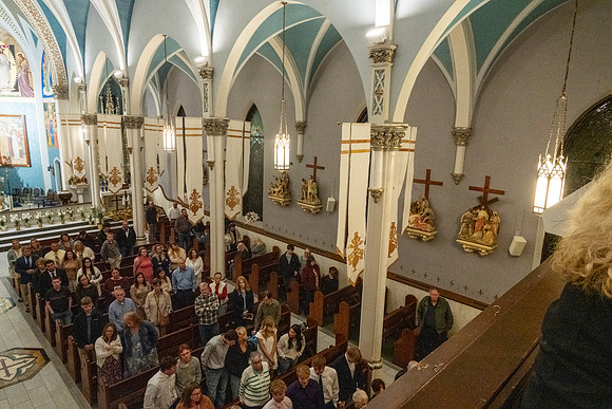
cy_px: 204
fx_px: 408
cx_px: 306
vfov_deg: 53.2
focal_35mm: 24
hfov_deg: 73.7
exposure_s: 1/60
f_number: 10
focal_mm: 24
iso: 5000
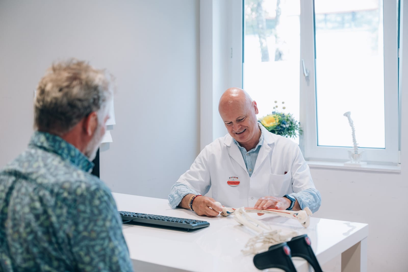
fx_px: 521
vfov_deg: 29.2
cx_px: 204
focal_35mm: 46
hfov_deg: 42.8
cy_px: 136
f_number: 2.5
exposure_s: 1/200
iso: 400
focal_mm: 46
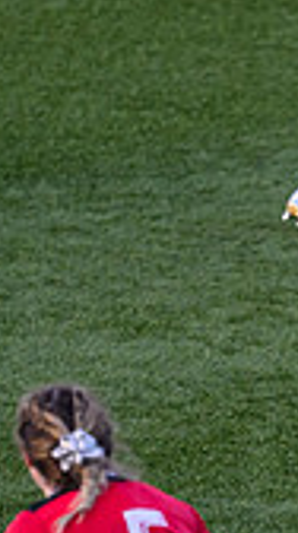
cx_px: 533
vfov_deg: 0.9
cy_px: 525
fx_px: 33484
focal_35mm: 2374
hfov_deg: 0.5
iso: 1250
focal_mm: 560
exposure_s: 1/2000
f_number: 4
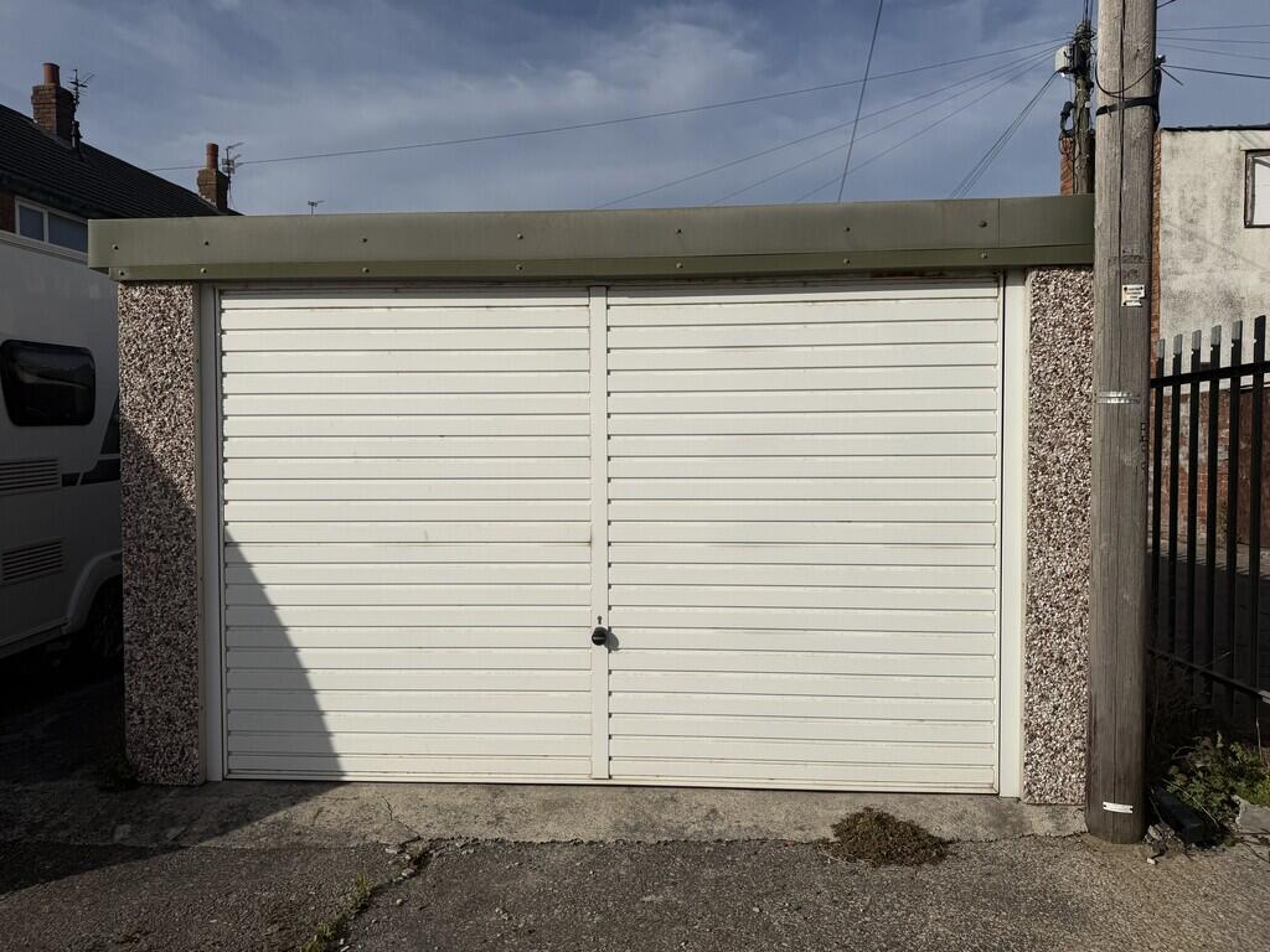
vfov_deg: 56.8
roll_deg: -0.4
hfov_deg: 71.6
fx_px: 881
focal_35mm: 24
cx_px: 635
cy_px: 476
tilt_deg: -2.1
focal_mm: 6.76
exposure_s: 1/22727
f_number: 1.78
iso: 80
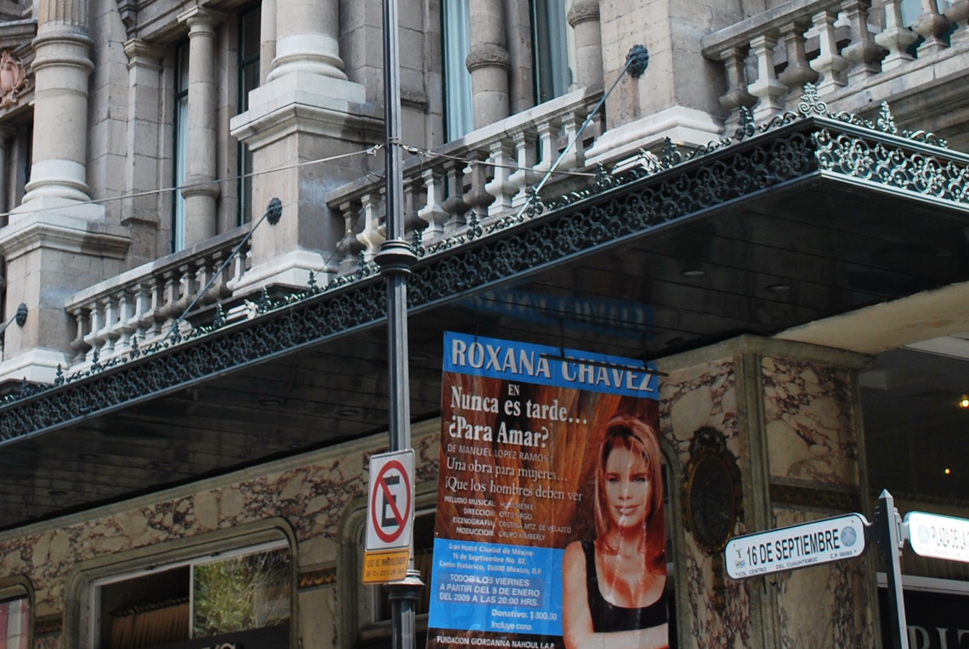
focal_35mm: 80
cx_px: 337
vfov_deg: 16.5
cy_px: -82
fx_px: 2156
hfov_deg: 25.2
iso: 100
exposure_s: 1/160
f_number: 6.3
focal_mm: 22
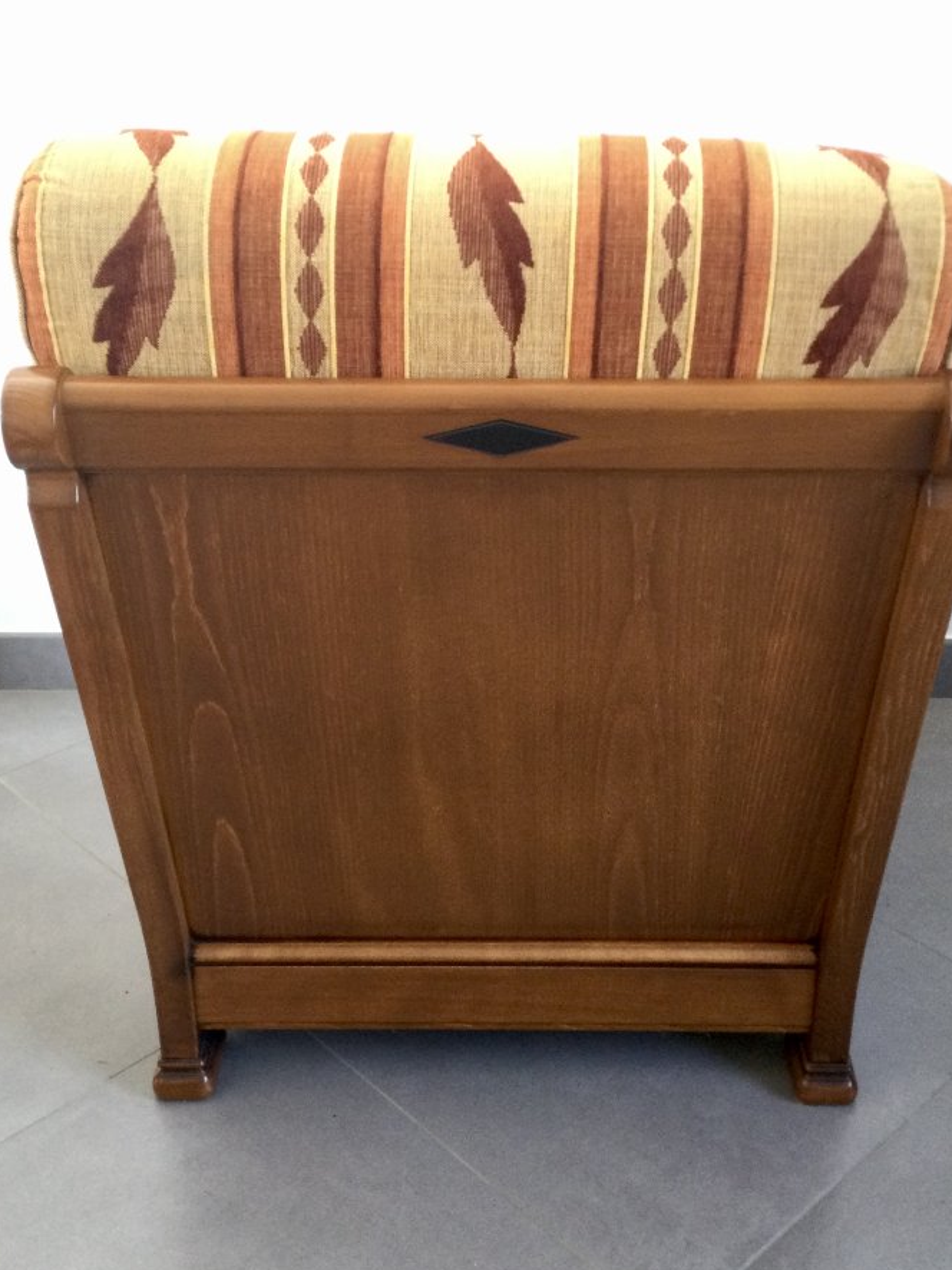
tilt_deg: -26.2
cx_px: 500
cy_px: 612
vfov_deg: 44.8
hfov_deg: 34.3
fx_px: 1541
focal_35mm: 42
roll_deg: -0.2
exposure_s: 1/33
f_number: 2.4
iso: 160
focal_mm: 3.3
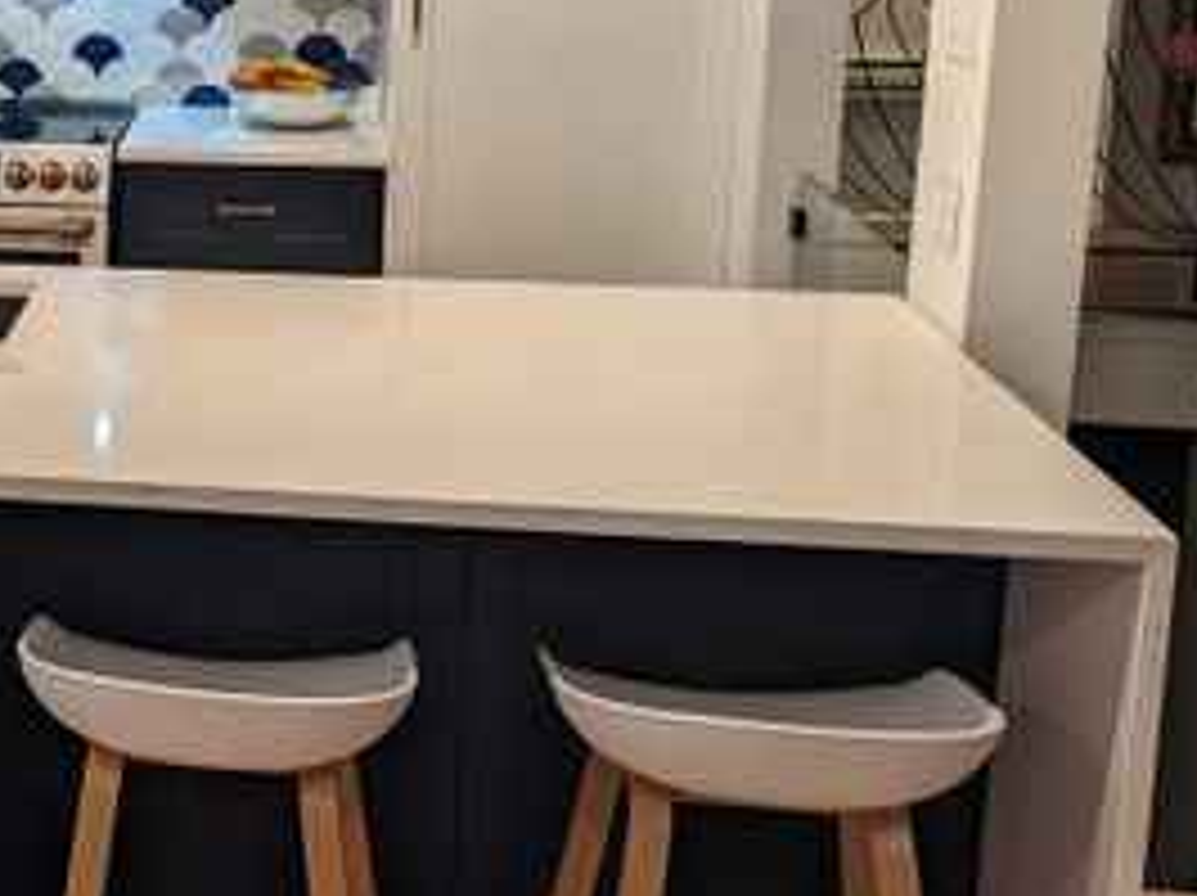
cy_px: 198
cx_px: -104
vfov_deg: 23.7
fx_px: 2107
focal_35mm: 61
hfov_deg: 28.9
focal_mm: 4.38
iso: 61
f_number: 1.73
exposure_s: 1/30
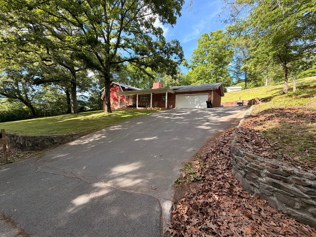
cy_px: 118
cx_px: 158
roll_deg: -1.9
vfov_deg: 85.7
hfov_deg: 102.1
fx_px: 128
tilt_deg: -2.7
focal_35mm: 14
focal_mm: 2.22
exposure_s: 1/174
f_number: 2.2
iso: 40
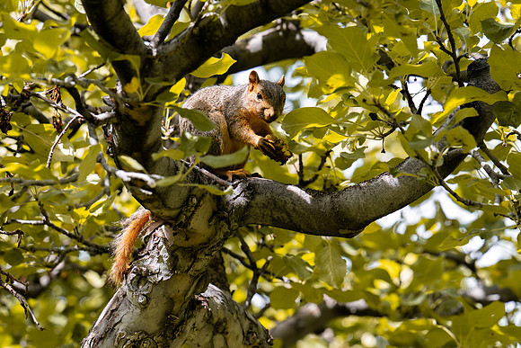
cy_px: 129
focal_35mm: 219
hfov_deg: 9.4
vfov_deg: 6.3
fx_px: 3176
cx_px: 279
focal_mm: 130
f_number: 4
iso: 500
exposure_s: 1/1600
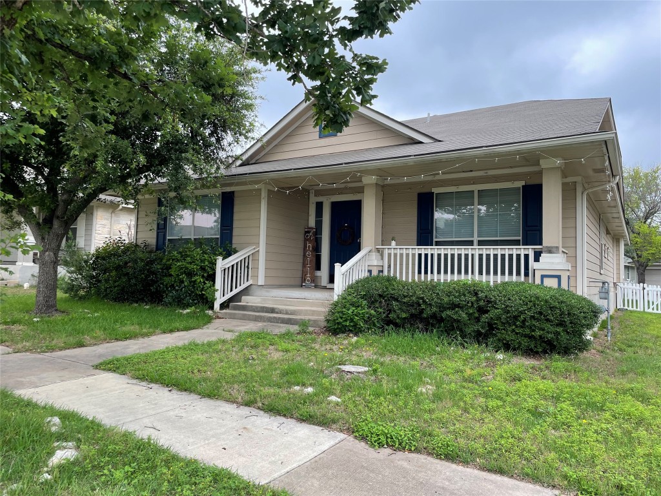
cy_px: 248
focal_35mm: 26
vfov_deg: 53.1
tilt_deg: +5.1
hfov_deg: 67.3
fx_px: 496
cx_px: 330
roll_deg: -0.7
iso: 32
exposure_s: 1/491
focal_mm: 4.2
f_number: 1.6
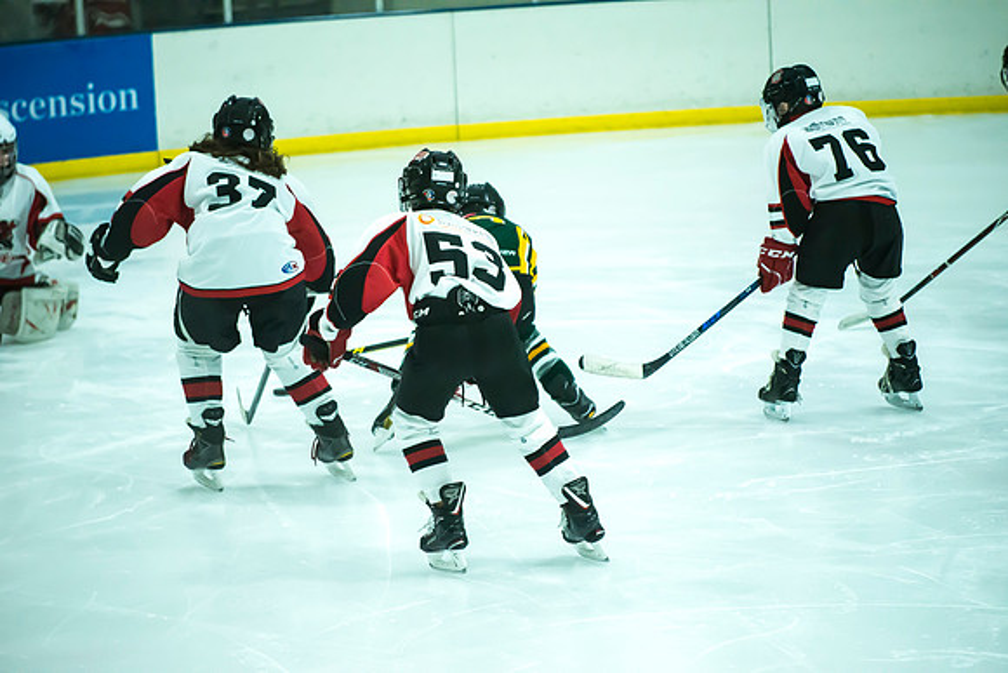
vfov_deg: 9.8
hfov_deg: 14.7
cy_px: 336
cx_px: 504
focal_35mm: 140
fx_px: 3921
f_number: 5.6
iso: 6400
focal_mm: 140
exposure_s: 1/1000
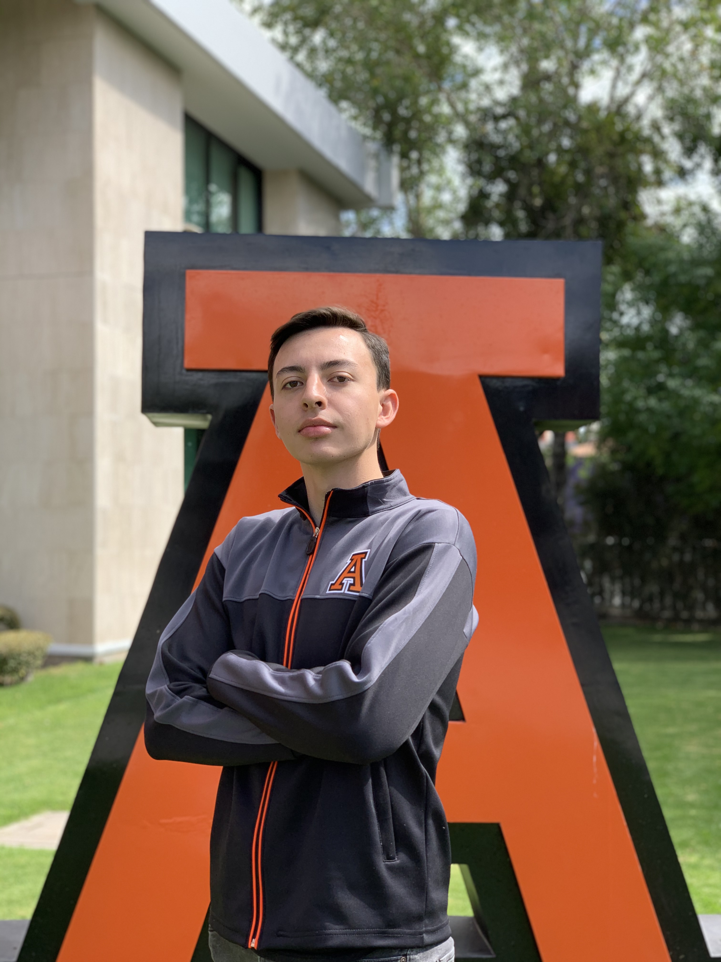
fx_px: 1444
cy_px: 481
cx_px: 360
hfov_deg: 28.0
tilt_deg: +3.9
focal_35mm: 52
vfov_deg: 36.8
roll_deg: +0.1
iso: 16
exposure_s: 1/393
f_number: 2.4
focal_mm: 6
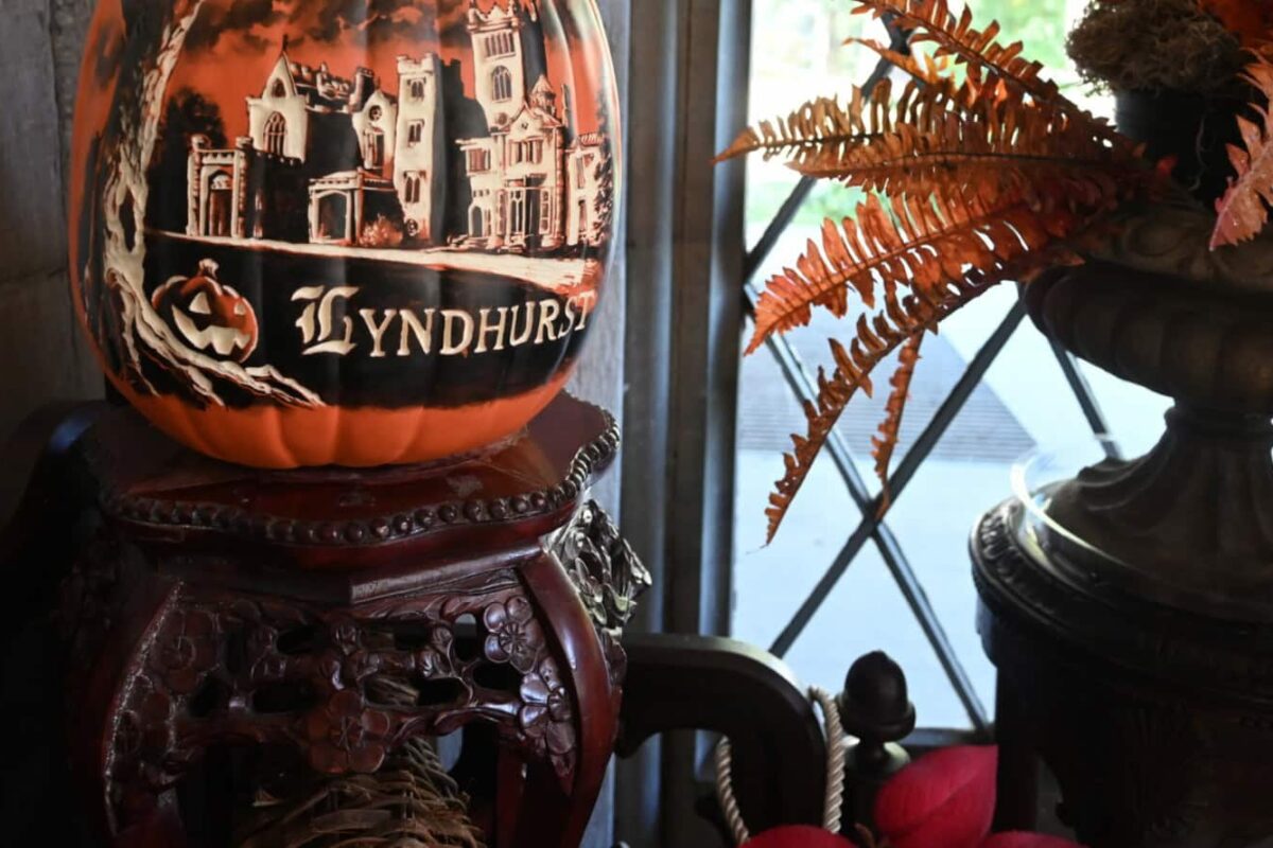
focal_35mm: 24
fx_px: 849
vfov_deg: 53.1
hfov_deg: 73.7
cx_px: 636
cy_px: 424
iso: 2000
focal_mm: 24
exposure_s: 1/125
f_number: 4
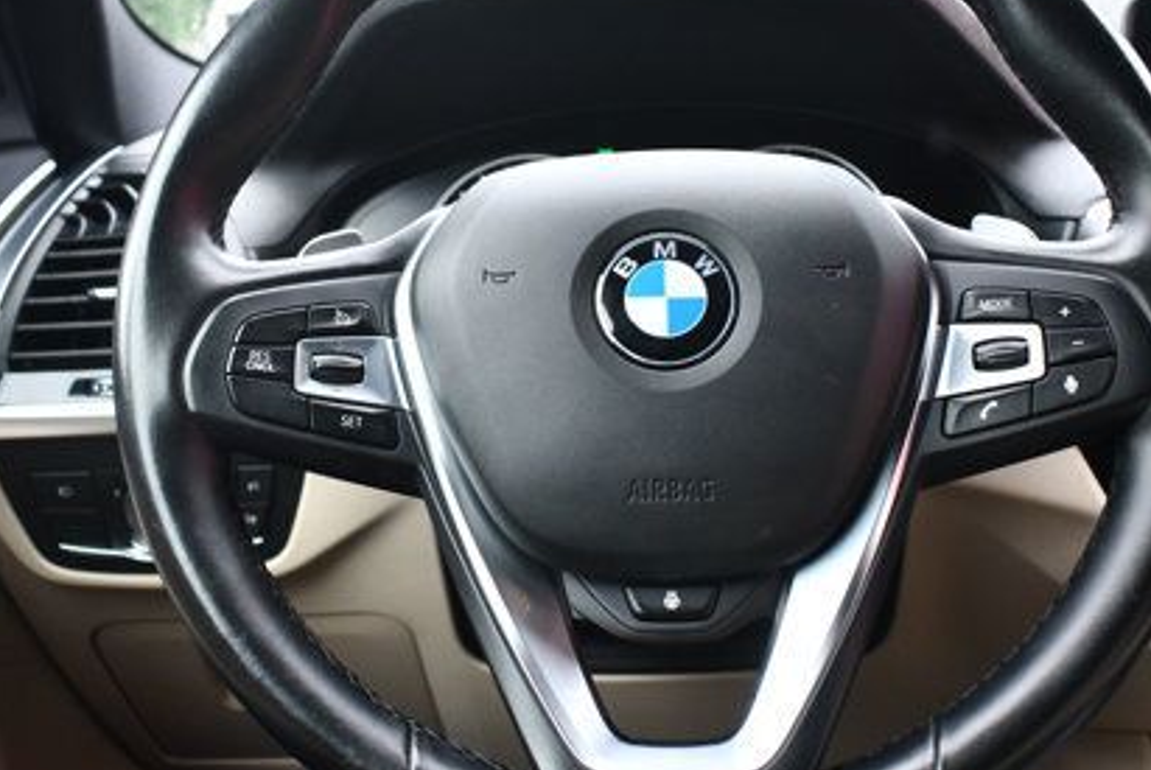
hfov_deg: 46.3
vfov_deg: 32.0
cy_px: 382
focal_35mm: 42
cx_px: 619
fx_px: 1344
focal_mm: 18
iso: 640
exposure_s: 1/250
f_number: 3.5
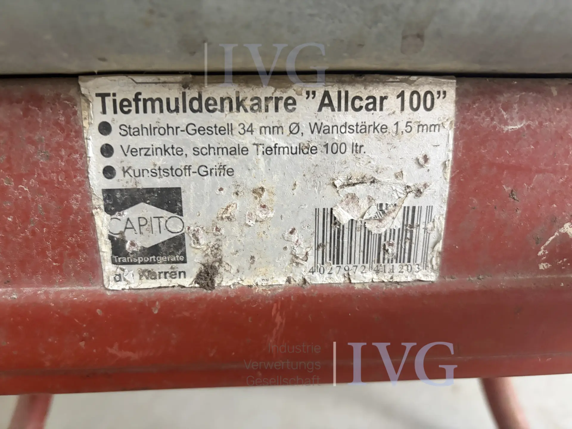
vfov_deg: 53.1
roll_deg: +0.8
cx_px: 286
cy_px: 214
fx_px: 430
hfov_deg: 67.3
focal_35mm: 26
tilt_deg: -21.5
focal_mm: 5.96
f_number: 1.6
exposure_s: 1/60
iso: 400
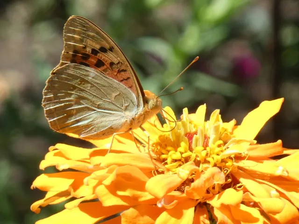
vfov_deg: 4.5
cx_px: 150
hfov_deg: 6.0
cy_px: 112
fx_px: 2842
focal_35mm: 329
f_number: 5.6
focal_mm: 58.9
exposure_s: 1/200
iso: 80
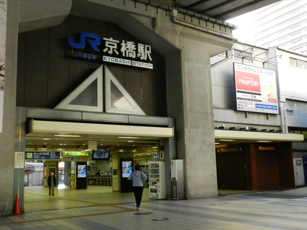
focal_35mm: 38
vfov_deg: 37.7
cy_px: 115
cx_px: 154
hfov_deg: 49.0
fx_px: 337
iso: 800
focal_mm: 6.7
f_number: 4
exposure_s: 1/320
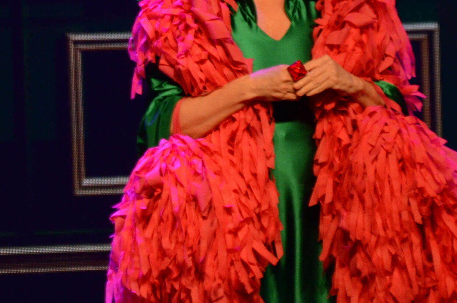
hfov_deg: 2.2
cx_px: 236
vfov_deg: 1.5
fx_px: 11797
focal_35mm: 931
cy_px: 103
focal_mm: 300
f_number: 6.3
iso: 2000
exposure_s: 1/200
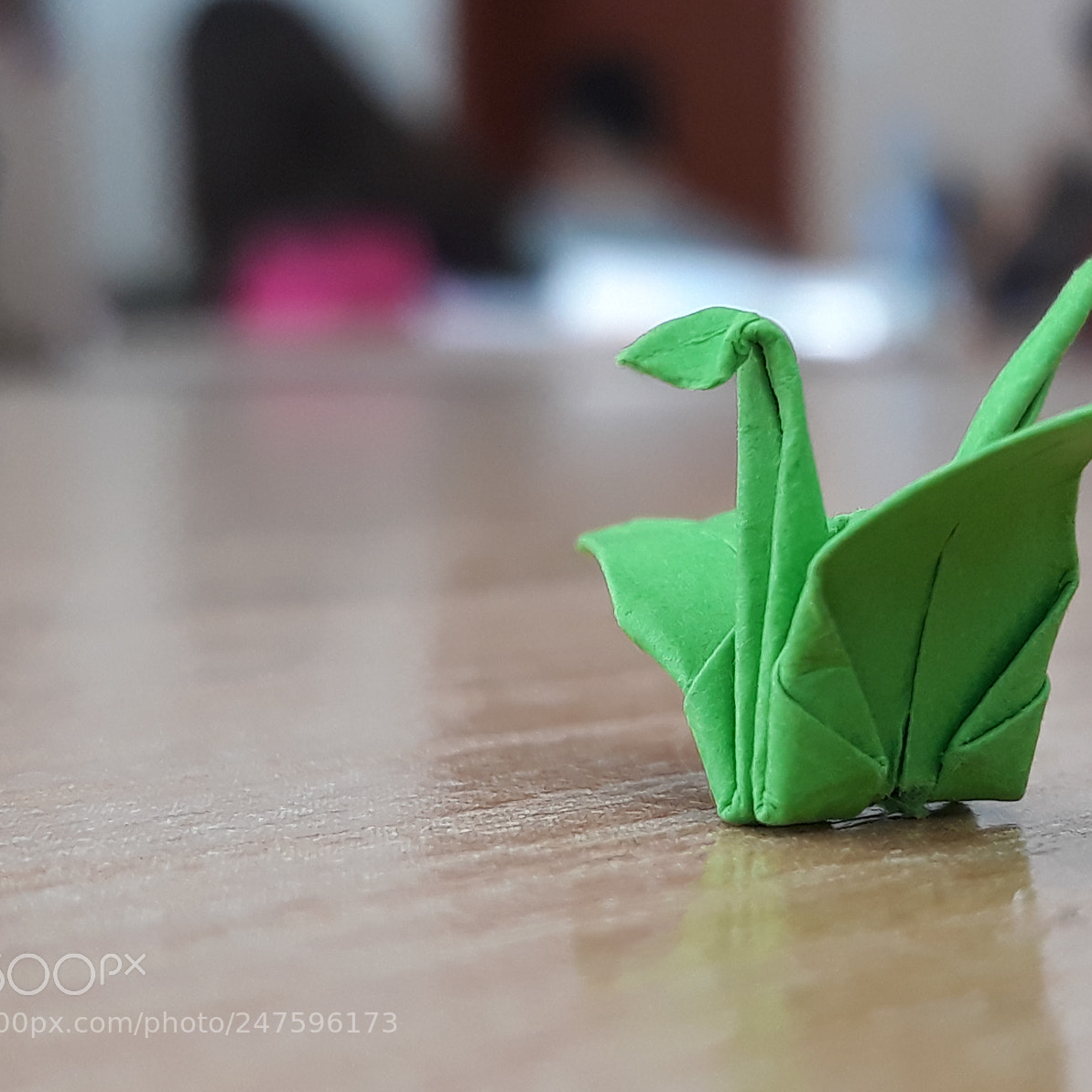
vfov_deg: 51.1
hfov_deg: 50.8
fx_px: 1142
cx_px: 651
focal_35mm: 32
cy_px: 546
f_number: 1.7
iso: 50
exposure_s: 1/100
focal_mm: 3.71
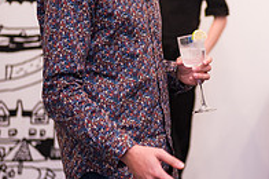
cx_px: 285
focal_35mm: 154
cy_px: 51
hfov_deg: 13.1
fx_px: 1149
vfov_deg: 8.9
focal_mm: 52
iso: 1600
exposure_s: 1/200
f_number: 3.2
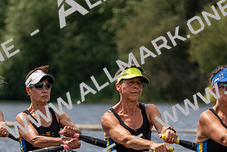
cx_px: 99
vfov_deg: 2.9
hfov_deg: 4.4
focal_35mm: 471
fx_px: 2970
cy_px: 141
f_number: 5.6
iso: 200
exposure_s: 1/1600
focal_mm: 241
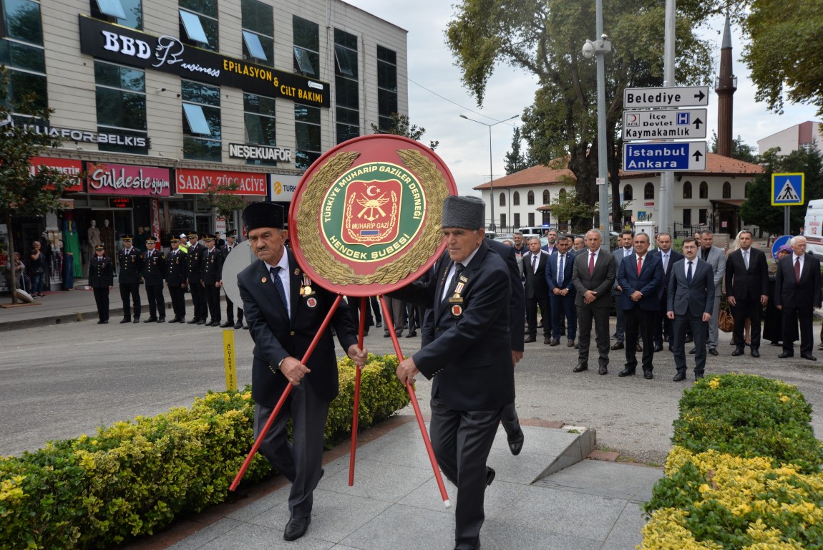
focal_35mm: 30
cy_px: 275
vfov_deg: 43.7
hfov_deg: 61.9
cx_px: 412
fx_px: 686
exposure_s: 1/180
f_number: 6.7
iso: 200
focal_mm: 30
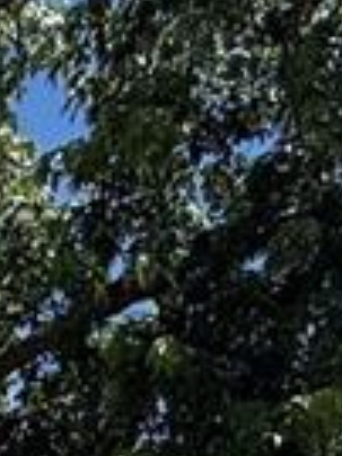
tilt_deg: +0.2
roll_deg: +0.7
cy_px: 1128
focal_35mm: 106
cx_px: -694
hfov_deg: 10.1
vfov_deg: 13.2
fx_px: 1399
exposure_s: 1/2506
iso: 50
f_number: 2.2
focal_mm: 2.22
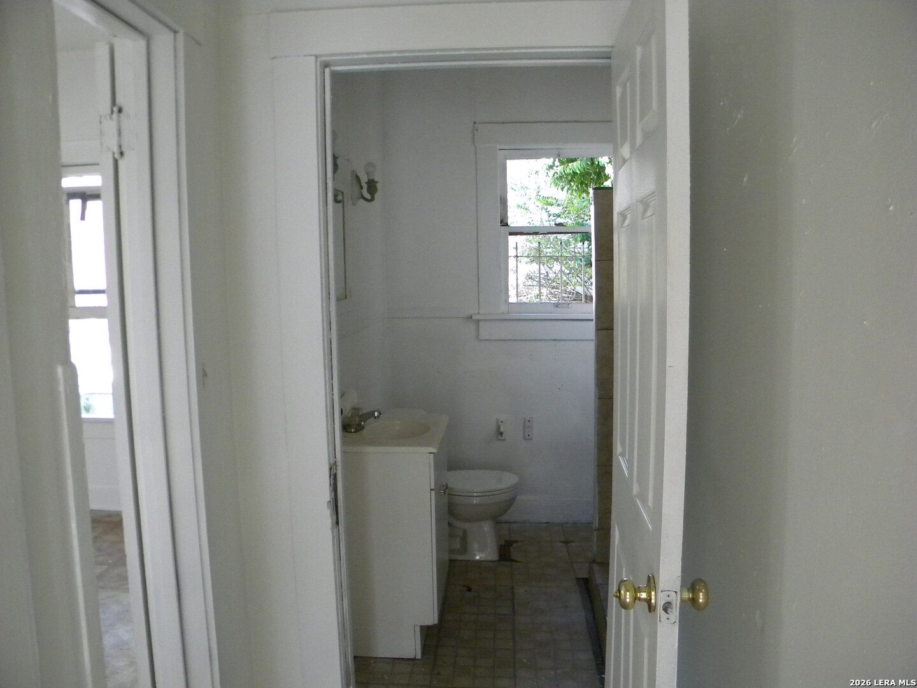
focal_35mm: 28
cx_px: 458
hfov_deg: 63.4
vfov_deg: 49.7
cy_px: 344
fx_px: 742
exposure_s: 1/110
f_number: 3.5
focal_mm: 5
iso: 505
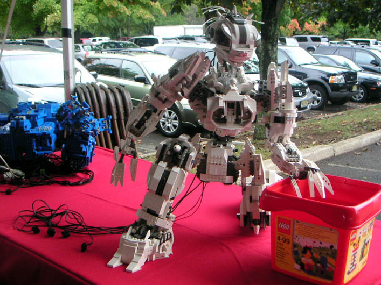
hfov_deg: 43.8
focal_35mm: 43
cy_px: 159
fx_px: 473
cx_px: 183
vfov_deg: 33.6
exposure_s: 1/60
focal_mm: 6
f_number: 2.8
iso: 50
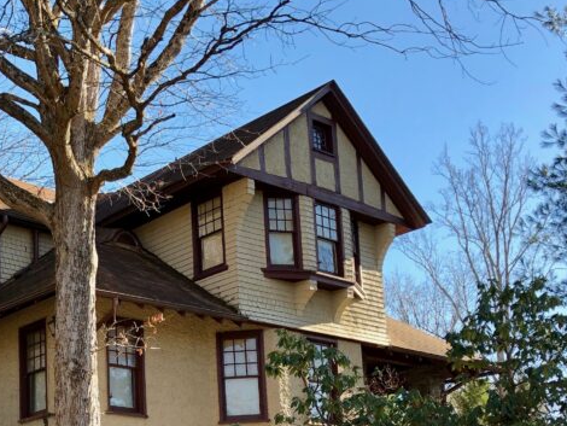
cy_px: 407
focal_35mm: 61
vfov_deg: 23.2
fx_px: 1000
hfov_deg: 30.6
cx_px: 84
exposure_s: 1/289
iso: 20
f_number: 1.8
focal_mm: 3.99
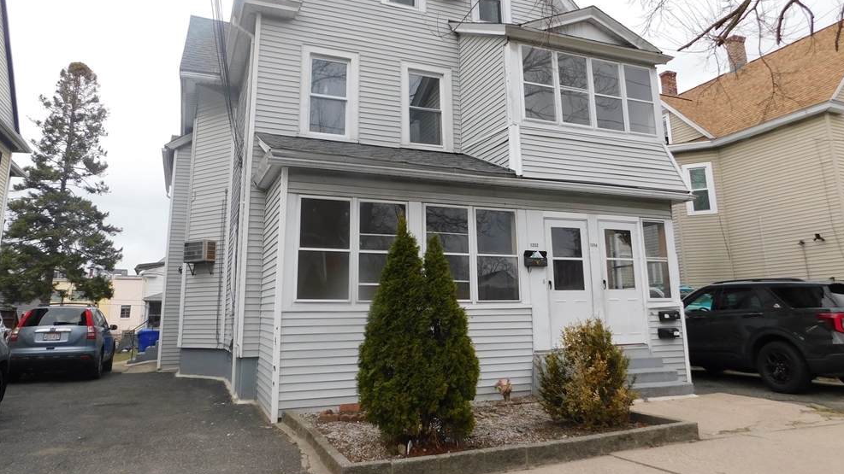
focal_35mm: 26
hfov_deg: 71.9
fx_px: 582
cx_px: 422
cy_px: 182
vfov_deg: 44.1
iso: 125
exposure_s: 1/250
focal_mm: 4
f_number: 3
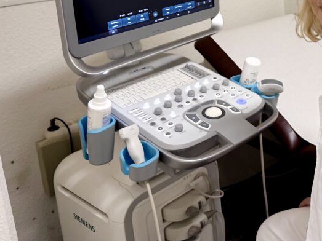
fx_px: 437
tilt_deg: -12.3
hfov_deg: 37.4
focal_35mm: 47
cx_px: 299
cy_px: 20
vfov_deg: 29.5
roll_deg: +2.5
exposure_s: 1/50
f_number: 1.78
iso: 125
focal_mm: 6.76
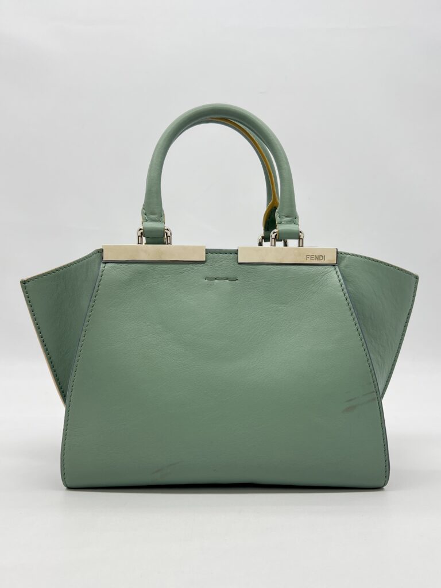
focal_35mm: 26
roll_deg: -0.2
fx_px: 442
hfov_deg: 53.1
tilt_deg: -2.4
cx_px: 220
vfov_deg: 67.3
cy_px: 294
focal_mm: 5.7
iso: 40
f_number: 1.5
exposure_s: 1/187
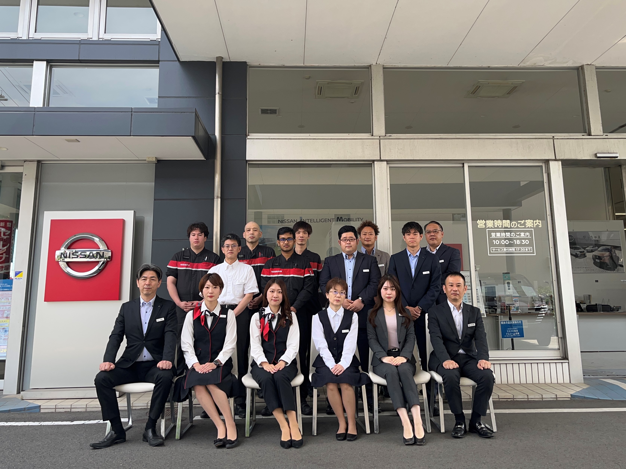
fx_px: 470
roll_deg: +0.8
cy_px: 234
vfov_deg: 53.1
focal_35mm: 26
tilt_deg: +11.1
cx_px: 313
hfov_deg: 67.3
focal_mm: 5.1
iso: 50
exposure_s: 1/522
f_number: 1.6
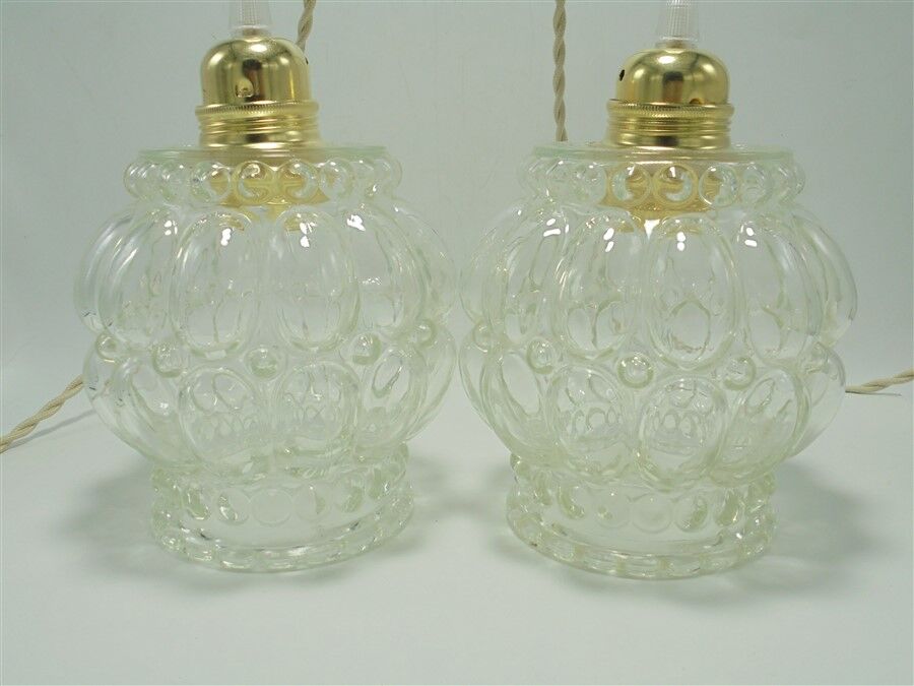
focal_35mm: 34
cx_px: 457
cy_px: 343
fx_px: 898
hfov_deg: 54.0
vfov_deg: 41.8
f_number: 4
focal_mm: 6.1
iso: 100
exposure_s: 1/100
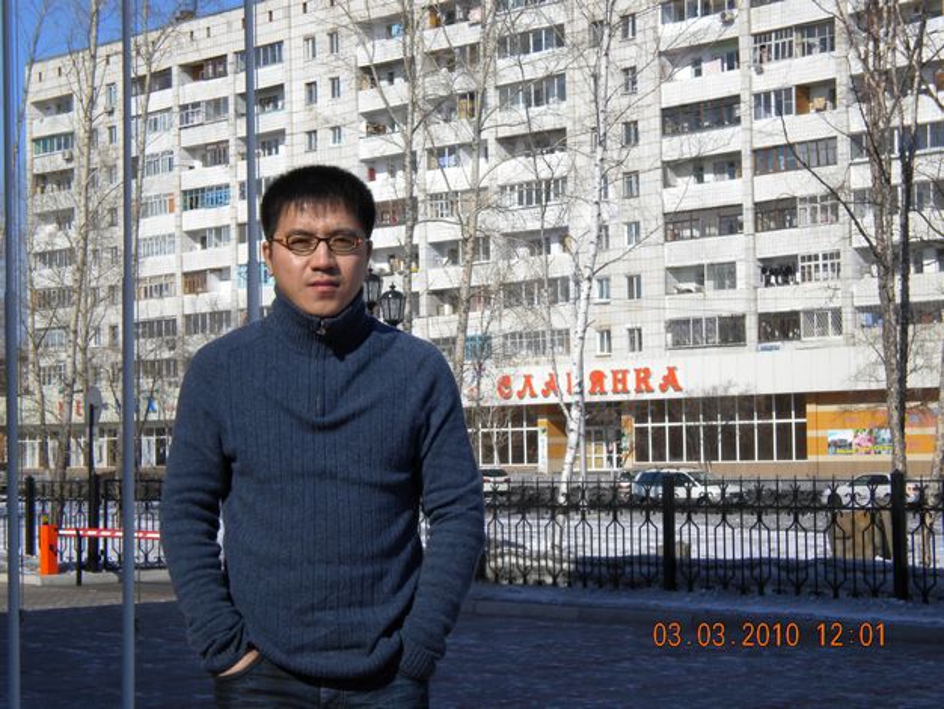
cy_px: 354
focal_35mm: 79
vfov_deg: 18.7
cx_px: 472
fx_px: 2155
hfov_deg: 24.7
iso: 80
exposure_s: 1/388
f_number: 7.2
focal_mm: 14.3
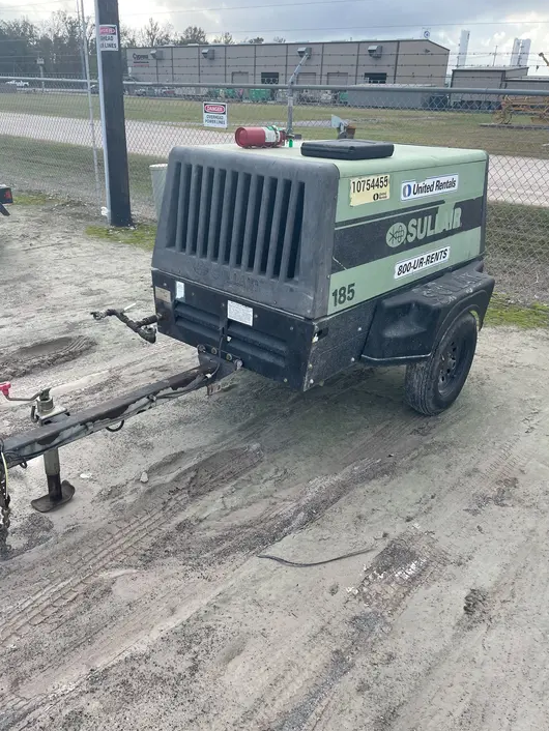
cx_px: 268
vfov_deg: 65.3
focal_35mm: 27
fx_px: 571
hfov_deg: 51.4
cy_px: 377
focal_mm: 4.2
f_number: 1.6
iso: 32
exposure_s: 1/1114
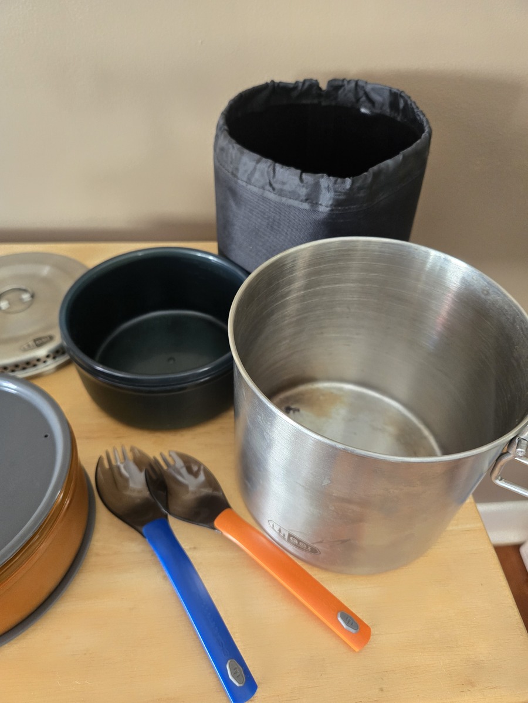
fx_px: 468
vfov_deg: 73.9
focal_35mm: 23
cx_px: 264
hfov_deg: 58.9
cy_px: 352
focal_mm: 5.4
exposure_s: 1/120
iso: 500
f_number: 1.8
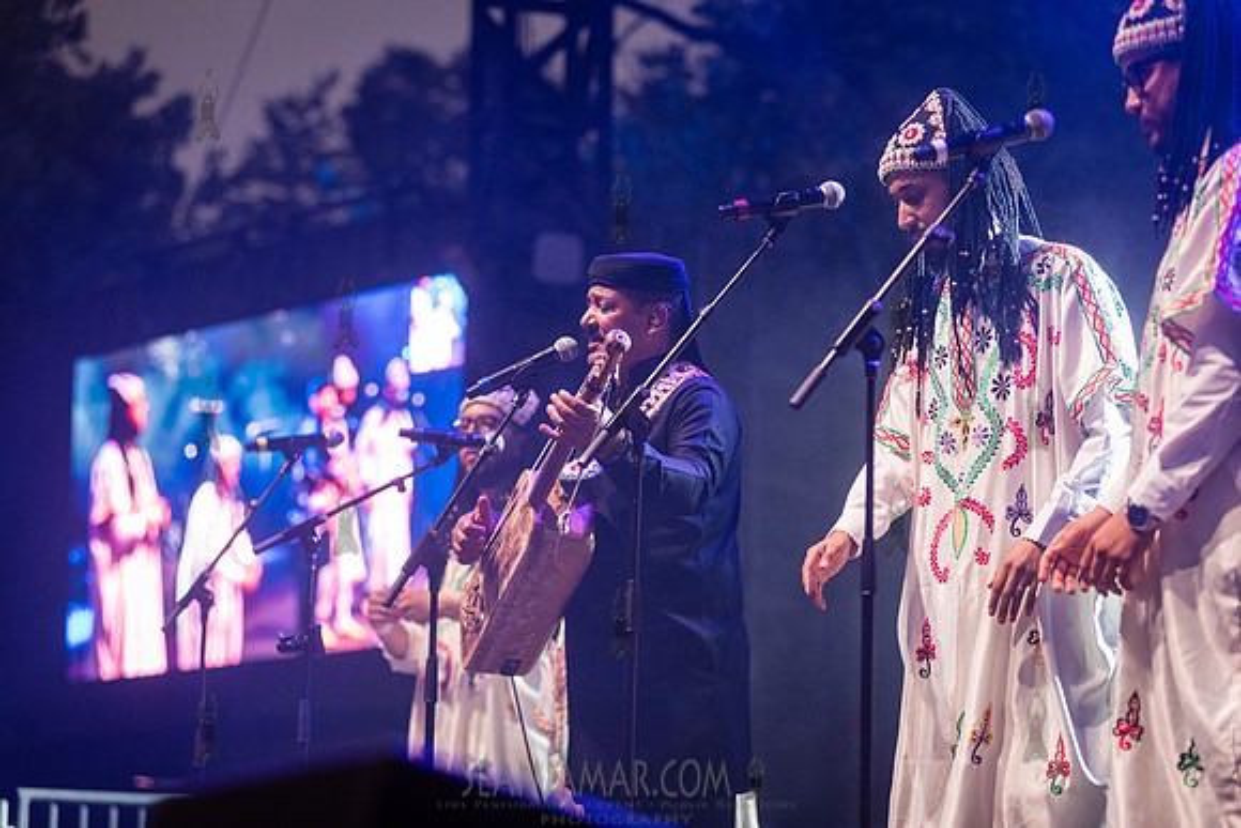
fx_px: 4137
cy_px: 414
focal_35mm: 120
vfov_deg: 11.4
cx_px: 620
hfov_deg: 17.1
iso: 2500
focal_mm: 120
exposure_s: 1/800
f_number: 3.2
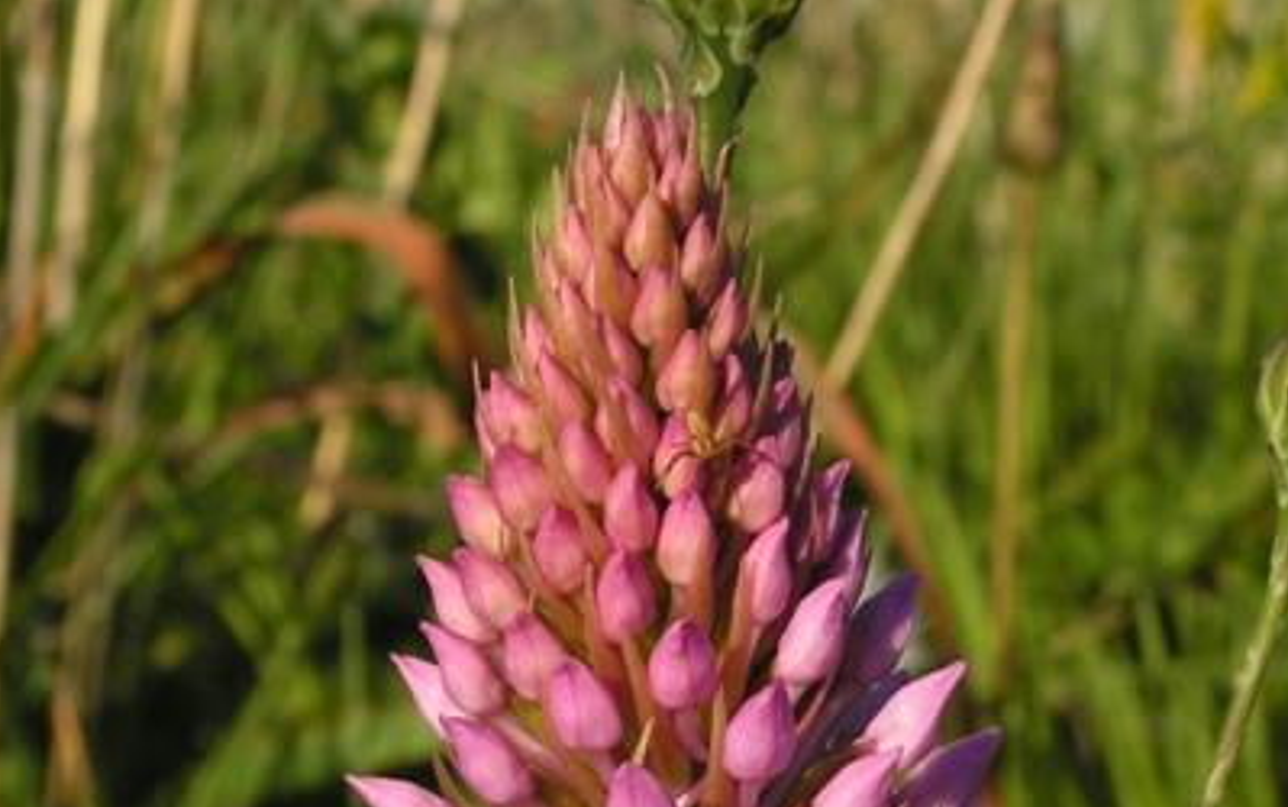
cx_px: 610
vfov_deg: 12.8
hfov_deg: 20.6
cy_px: 807
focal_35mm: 101
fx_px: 3548
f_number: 5.6
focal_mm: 11.1
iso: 50
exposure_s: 1/400
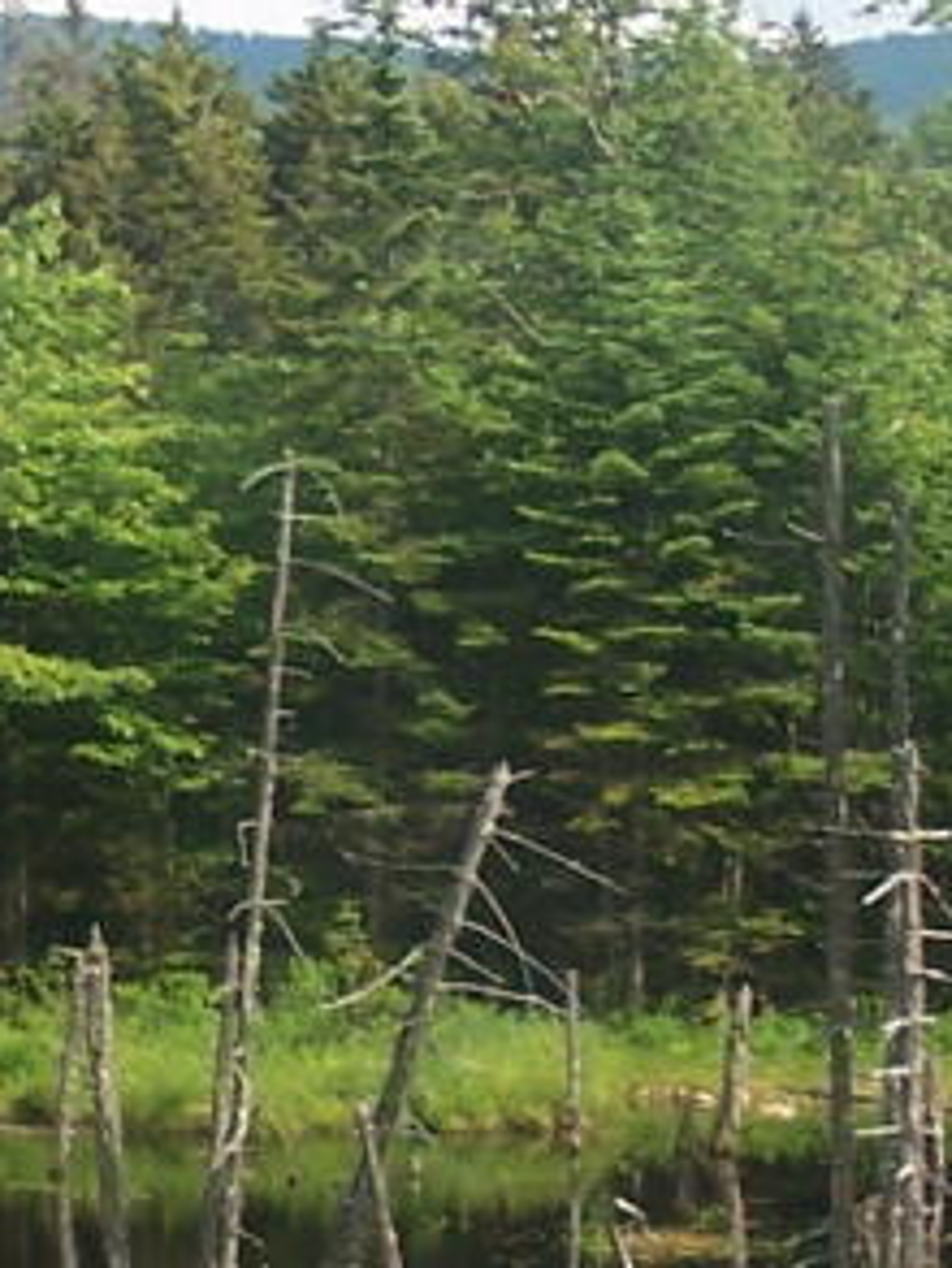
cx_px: 441
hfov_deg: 8.4
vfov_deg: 11.1
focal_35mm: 177
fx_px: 6486
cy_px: 933
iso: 80
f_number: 2.8
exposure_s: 1/800
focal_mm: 6.3
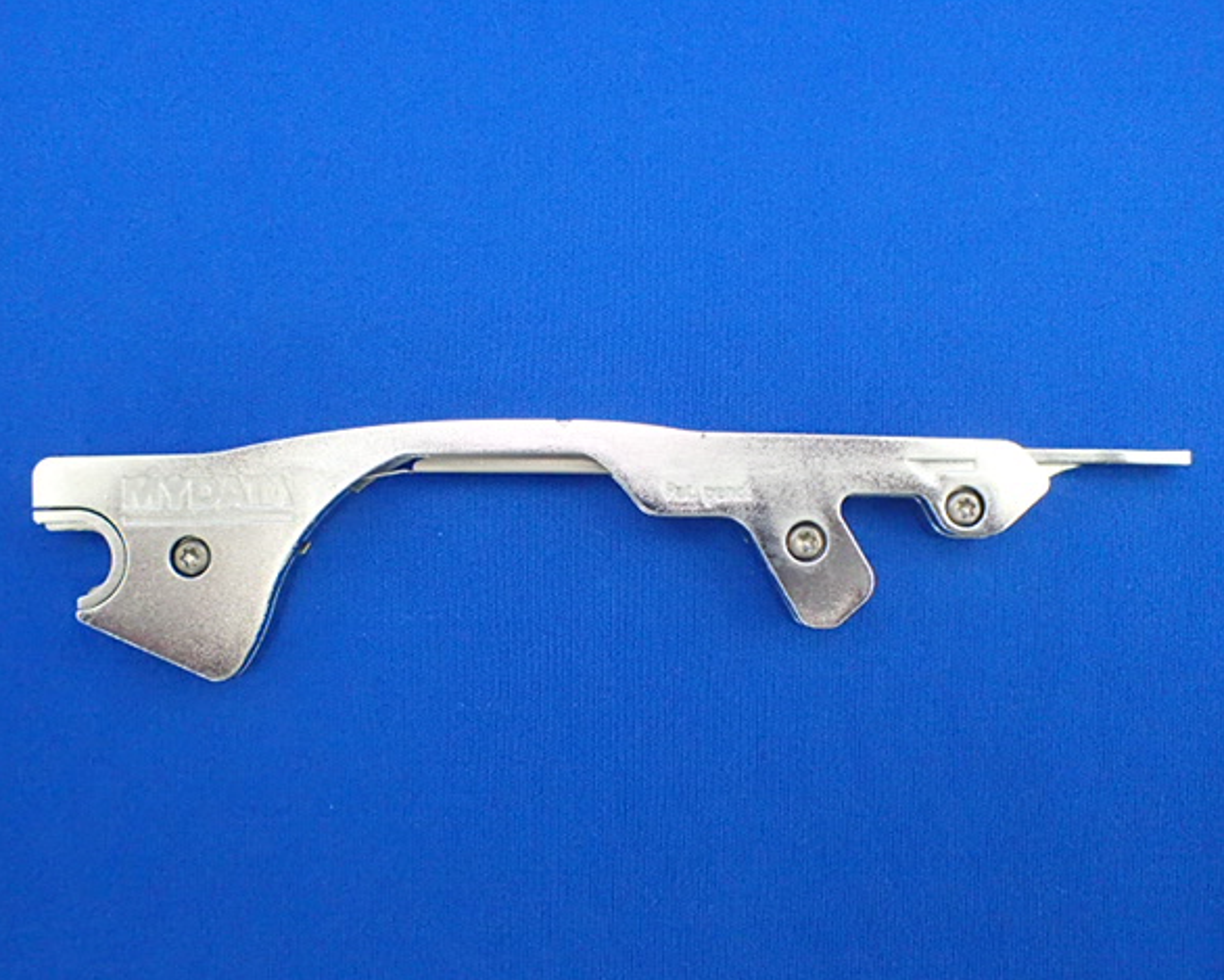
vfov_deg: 45.8
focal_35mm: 32
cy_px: 499
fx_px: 1159
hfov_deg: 55.7
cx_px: 612
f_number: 2.3
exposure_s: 1/125
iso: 1600
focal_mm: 5.5
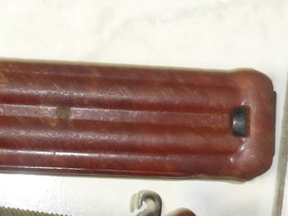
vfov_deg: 20.9
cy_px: 150
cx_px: 60
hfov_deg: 27.3
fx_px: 582
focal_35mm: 70
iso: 100
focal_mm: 4.3
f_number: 3.3
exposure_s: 1/6
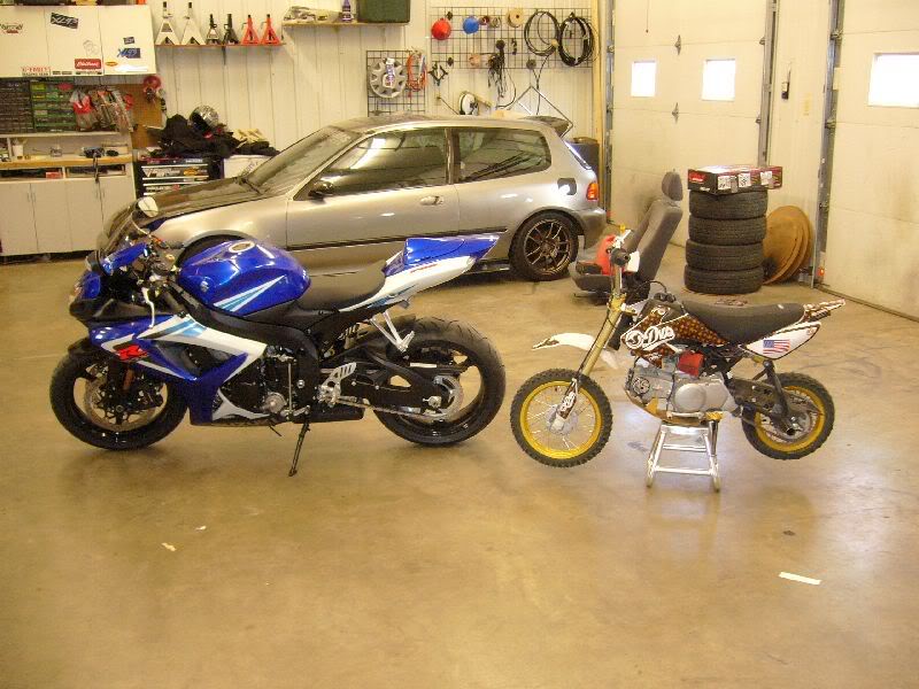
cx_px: 460
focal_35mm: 35
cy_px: 344
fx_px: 929
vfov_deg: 40.7
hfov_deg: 52.6
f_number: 2.8
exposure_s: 1/8
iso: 125
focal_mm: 5.8
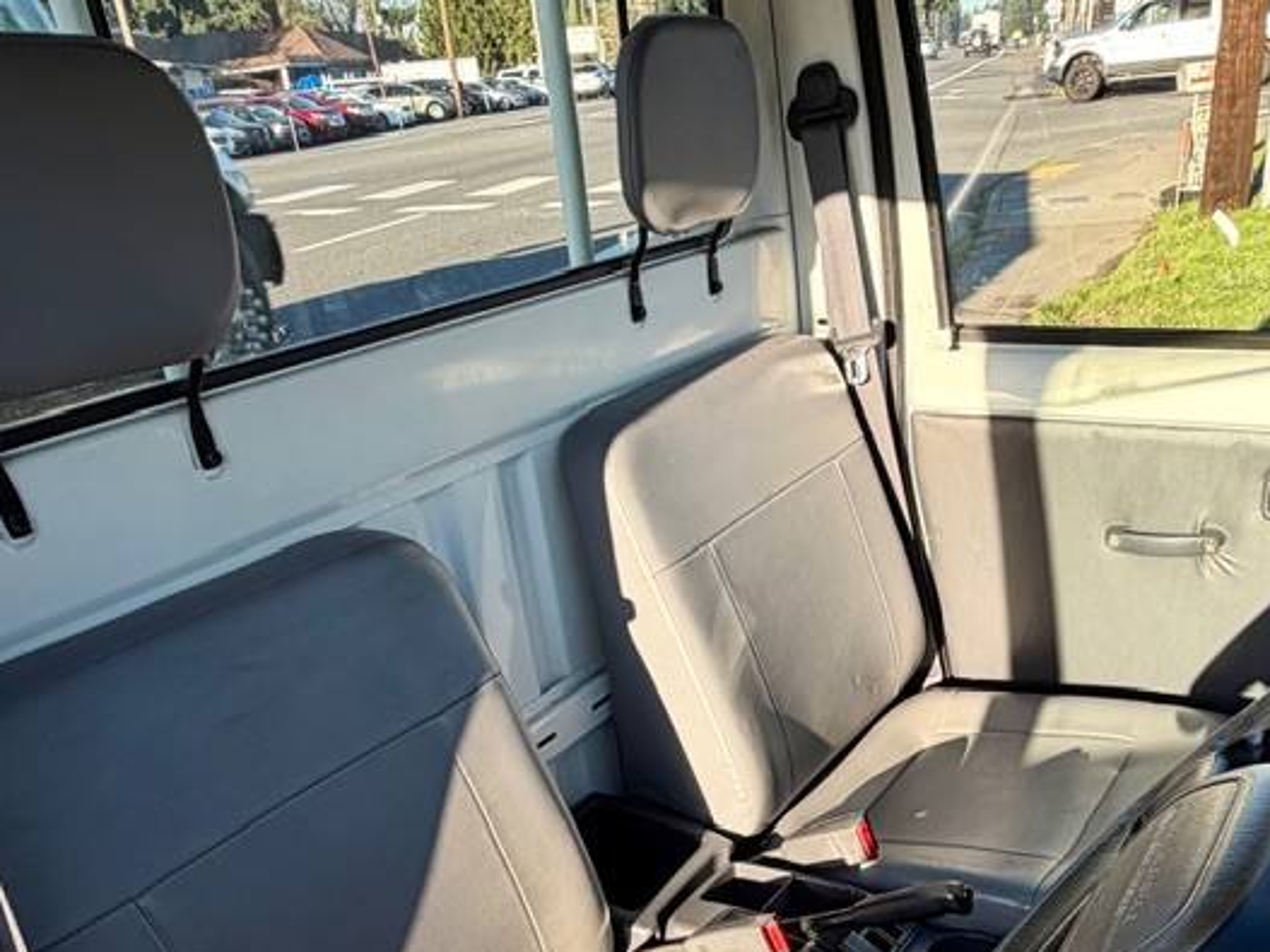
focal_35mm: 34
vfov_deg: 38.4
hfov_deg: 53.7
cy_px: 887
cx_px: 733
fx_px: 1247
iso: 50
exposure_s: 1/395
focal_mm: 2.22
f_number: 2.2
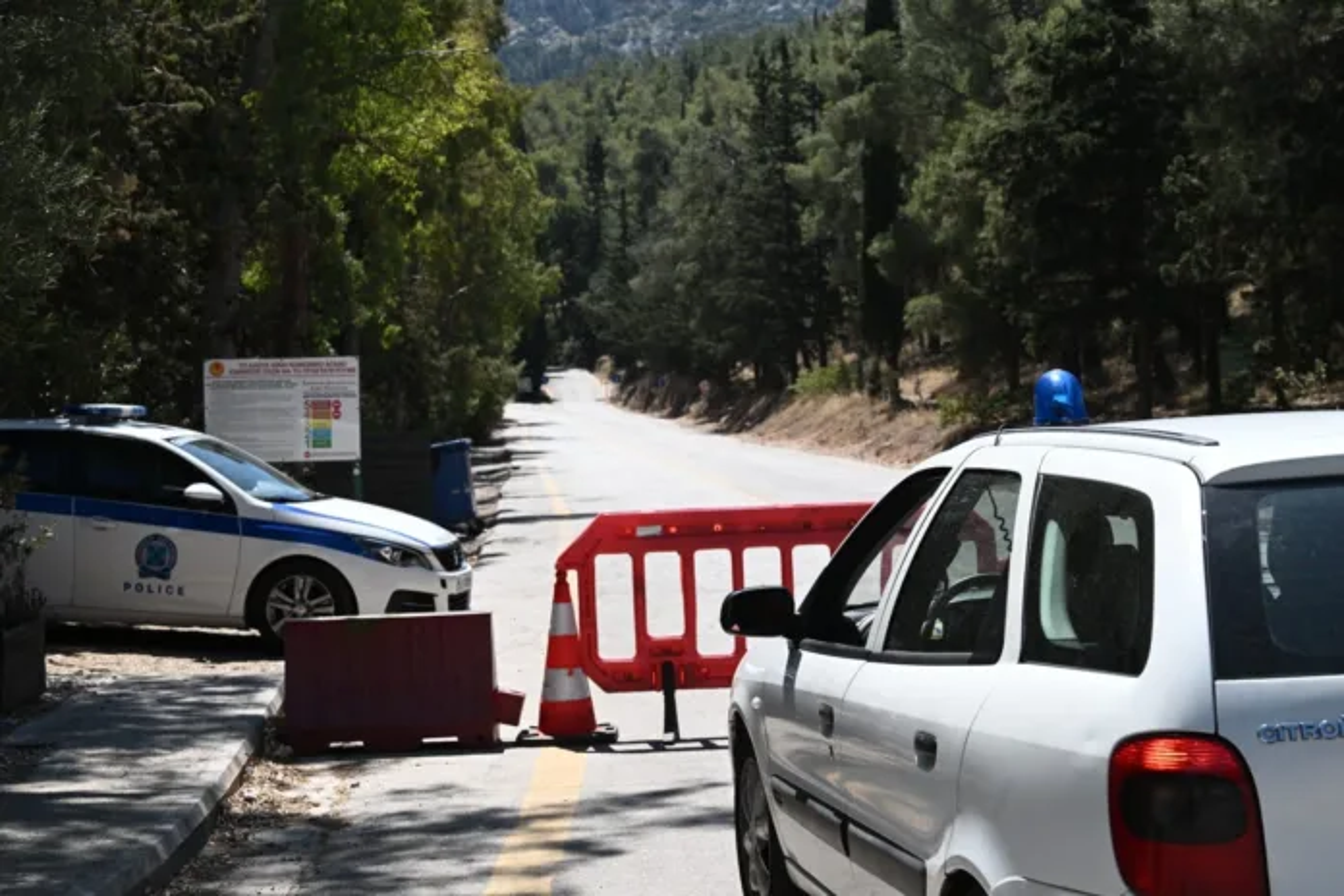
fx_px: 2725
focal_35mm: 73
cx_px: 672
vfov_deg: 18.7
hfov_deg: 27.7
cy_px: 448
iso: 200
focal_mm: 73
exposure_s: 1/400
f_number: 9
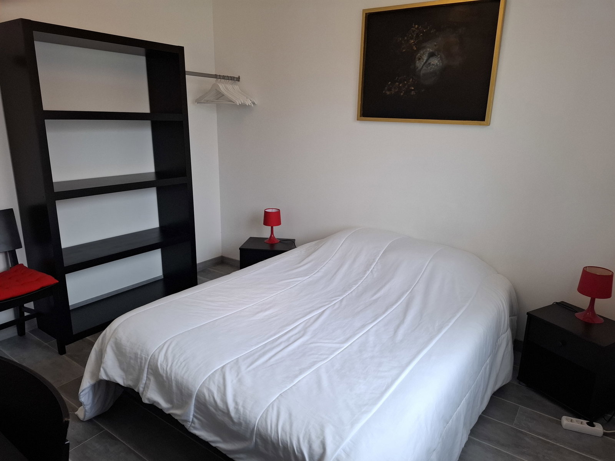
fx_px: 409
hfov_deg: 73.9
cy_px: 230
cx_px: 308
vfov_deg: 58.9
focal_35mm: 23
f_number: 1.8
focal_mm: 5.54
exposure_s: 1/120
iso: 160
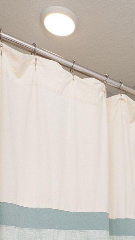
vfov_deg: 34.8
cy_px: 272
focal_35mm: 50
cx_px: 124
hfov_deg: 23.3
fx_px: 318
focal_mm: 14
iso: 320
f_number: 9
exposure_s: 1/60
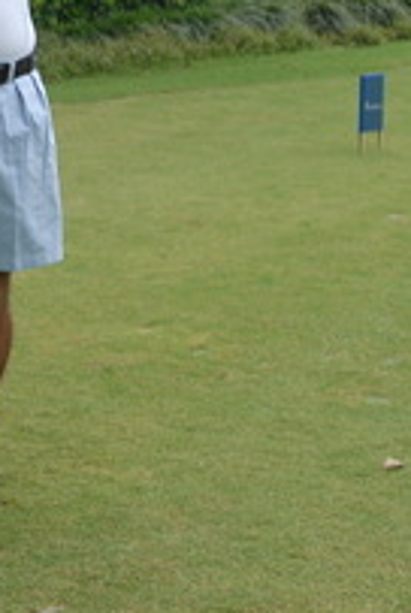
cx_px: -79
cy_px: 97
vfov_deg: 15.3
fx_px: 2270
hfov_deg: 10.2
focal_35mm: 133
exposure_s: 1/50
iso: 200
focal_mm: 30
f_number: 4
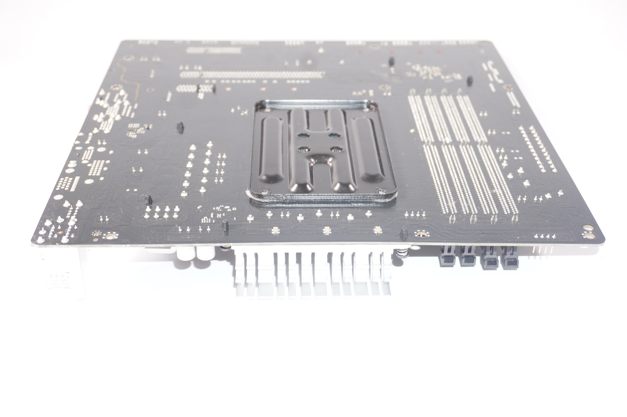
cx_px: 314
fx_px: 835
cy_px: 208
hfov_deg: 41.1
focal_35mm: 48
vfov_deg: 28.0
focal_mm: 32
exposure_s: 1/100
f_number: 5.6
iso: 400
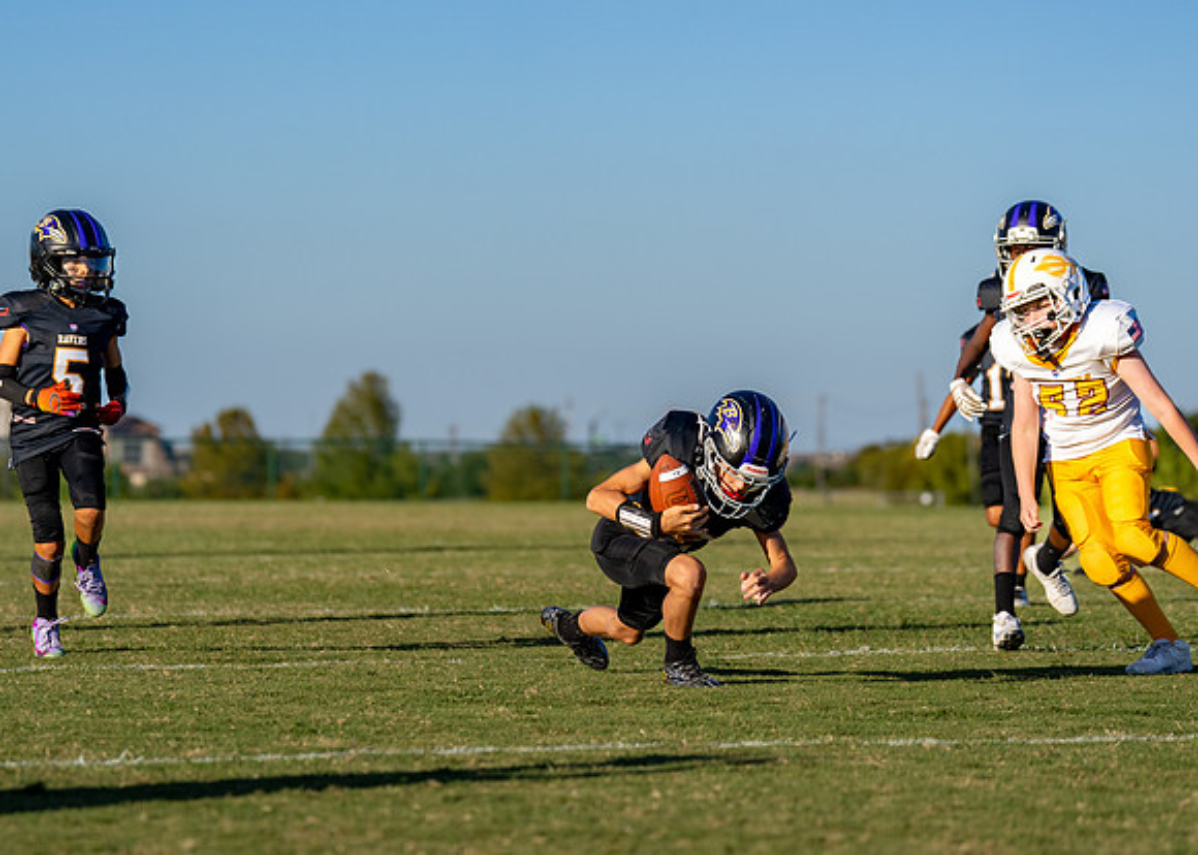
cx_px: 528
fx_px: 5075
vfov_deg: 9.6
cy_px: 366
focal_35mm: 149
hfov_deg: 13.5
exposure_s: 1/3200
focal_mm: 105
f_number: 2.8
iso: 160
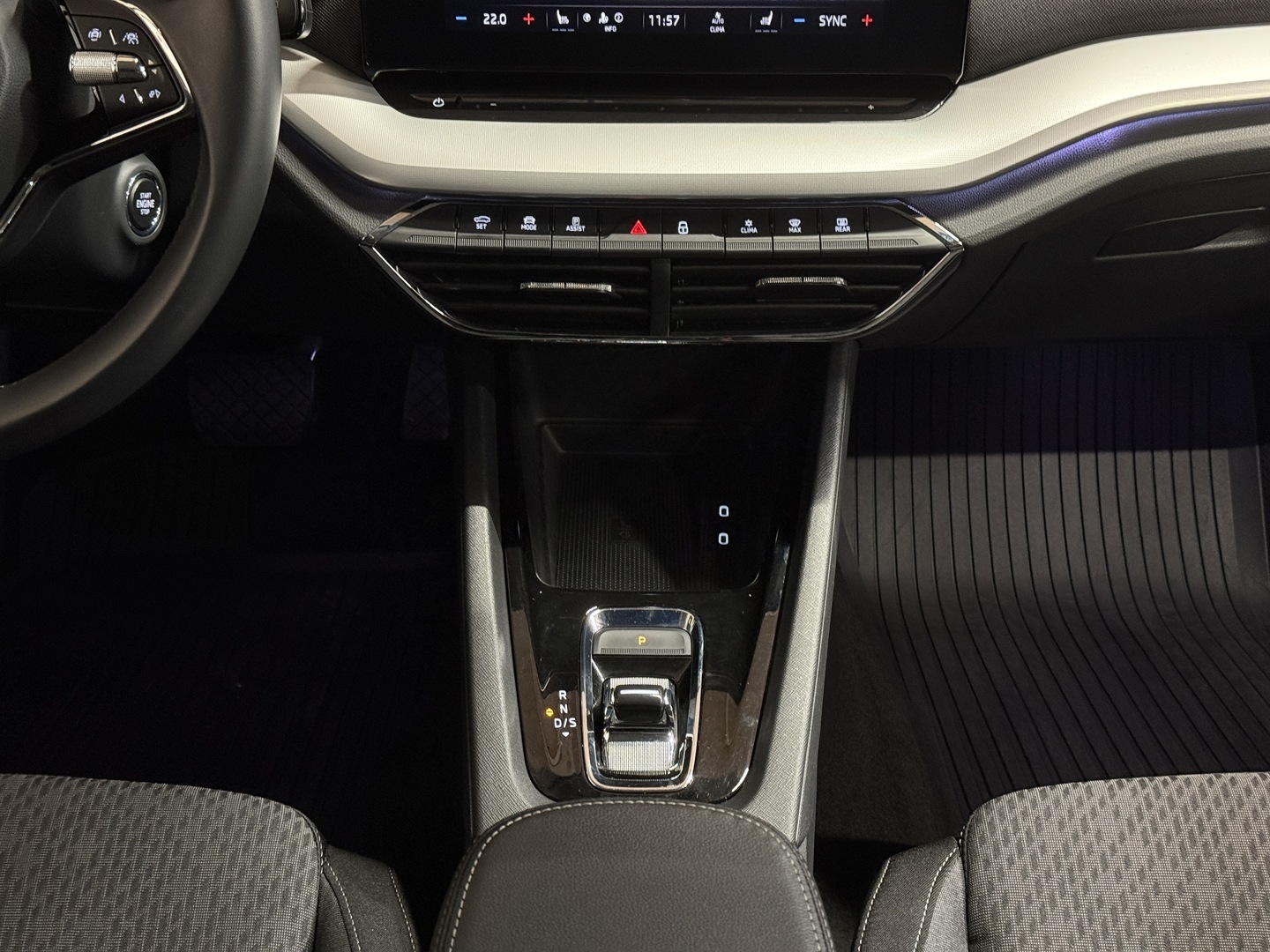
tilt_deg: -34.1
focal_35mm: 48
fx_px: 1761
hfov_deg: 39.7
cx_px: 635
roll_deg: -0.8
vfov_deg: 30.3
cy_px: 476
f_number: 1.78
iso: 400
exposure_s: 1/36
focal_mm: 6.76
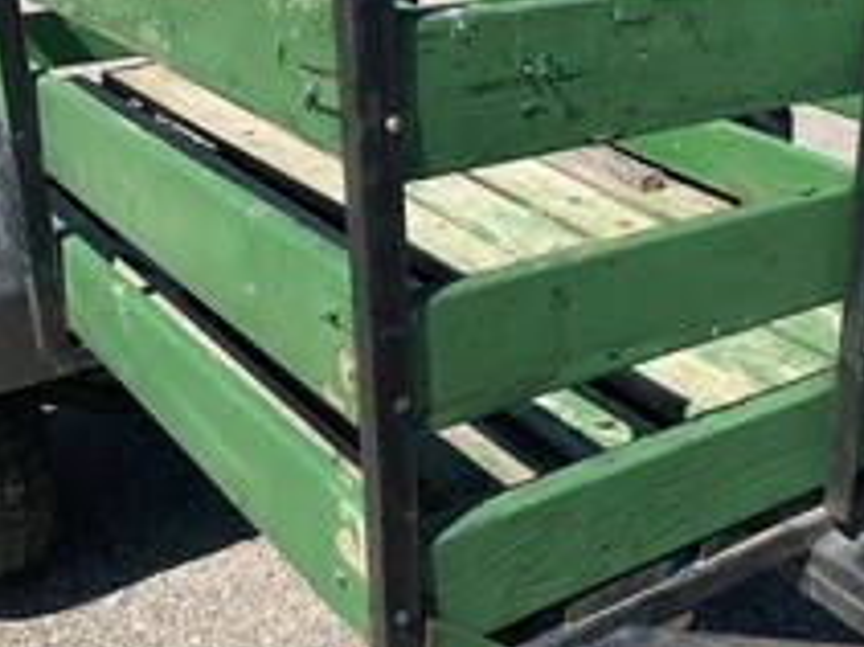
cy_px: 242
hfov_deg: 34.4
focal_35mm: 55
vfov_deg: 26.4
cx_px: 614
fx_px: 1372
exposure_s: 1/1490
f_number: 1.8
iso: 25
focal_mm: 3
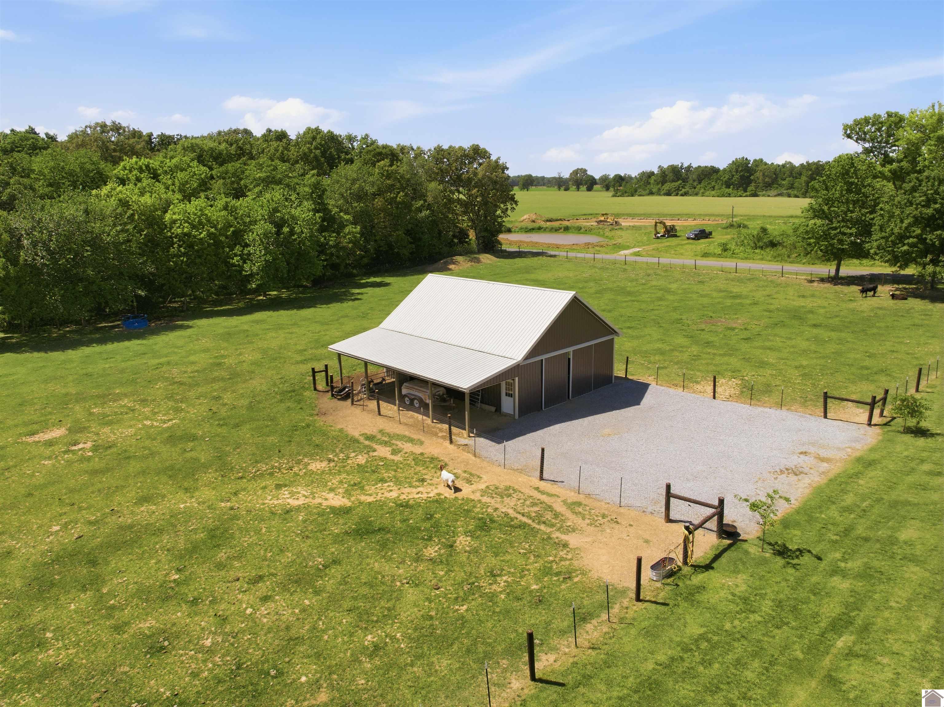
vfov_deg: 56.8
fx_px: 654
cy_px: 354
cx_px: 472
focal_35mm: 24
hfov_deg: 71.6
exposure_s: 1/2500
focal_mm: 12.3
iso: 100
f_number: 2.8
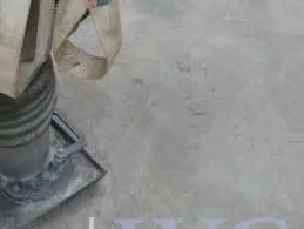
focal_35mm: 74
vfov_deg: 19.5
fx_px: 651
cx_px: 12
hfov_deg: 25.2
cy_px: 8
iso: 160
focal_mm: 4.3
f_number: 3.3
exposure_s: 1/60
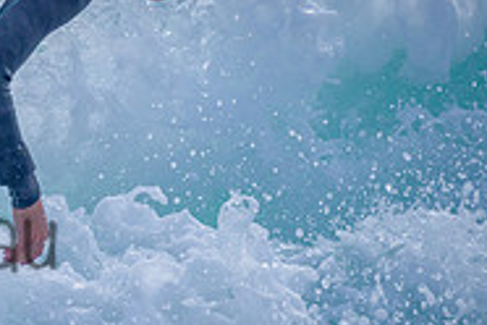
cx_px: -90
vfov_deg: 0.7
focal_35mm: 1912
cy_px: 123
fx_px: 25863
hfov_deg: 1.1
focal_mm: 500
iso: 140
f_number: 5.6
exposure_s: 1/2000
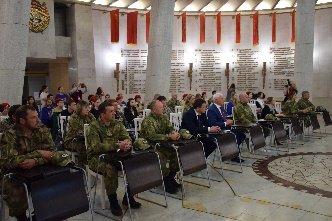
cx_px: 166
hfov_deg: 55.1
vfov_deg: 38.4
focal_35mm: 34
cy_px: 110
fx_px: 318
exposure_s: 1/60
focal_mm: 23
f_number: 3.8
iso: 1000
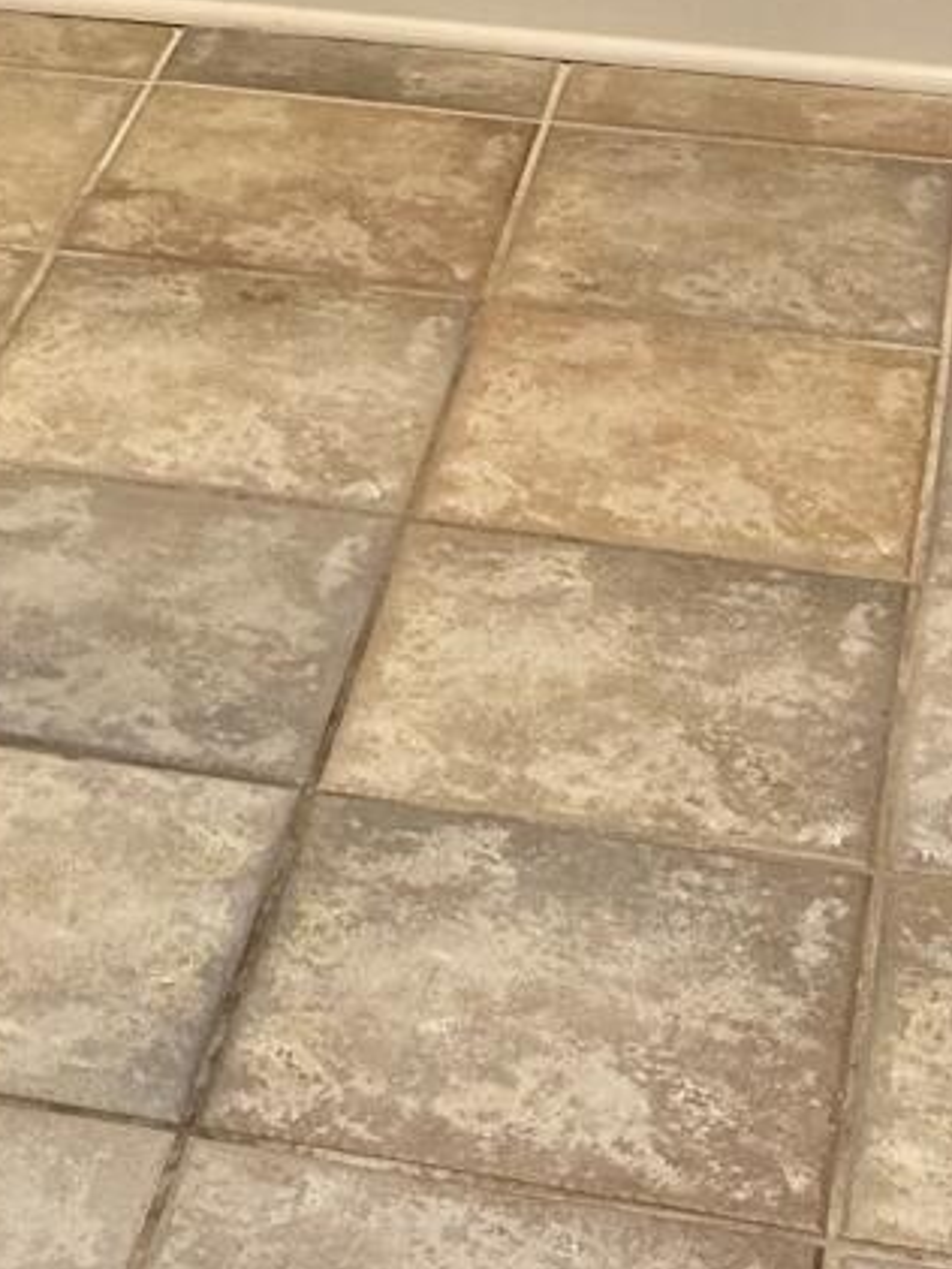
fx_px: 4178
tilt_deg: -8.5
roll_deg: +1.3
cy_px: -1106
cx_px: -241
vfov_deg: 14.8
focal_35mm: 114
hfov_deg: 12.6
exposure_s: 1/120
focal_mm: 6.86
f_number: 1.78
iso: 125
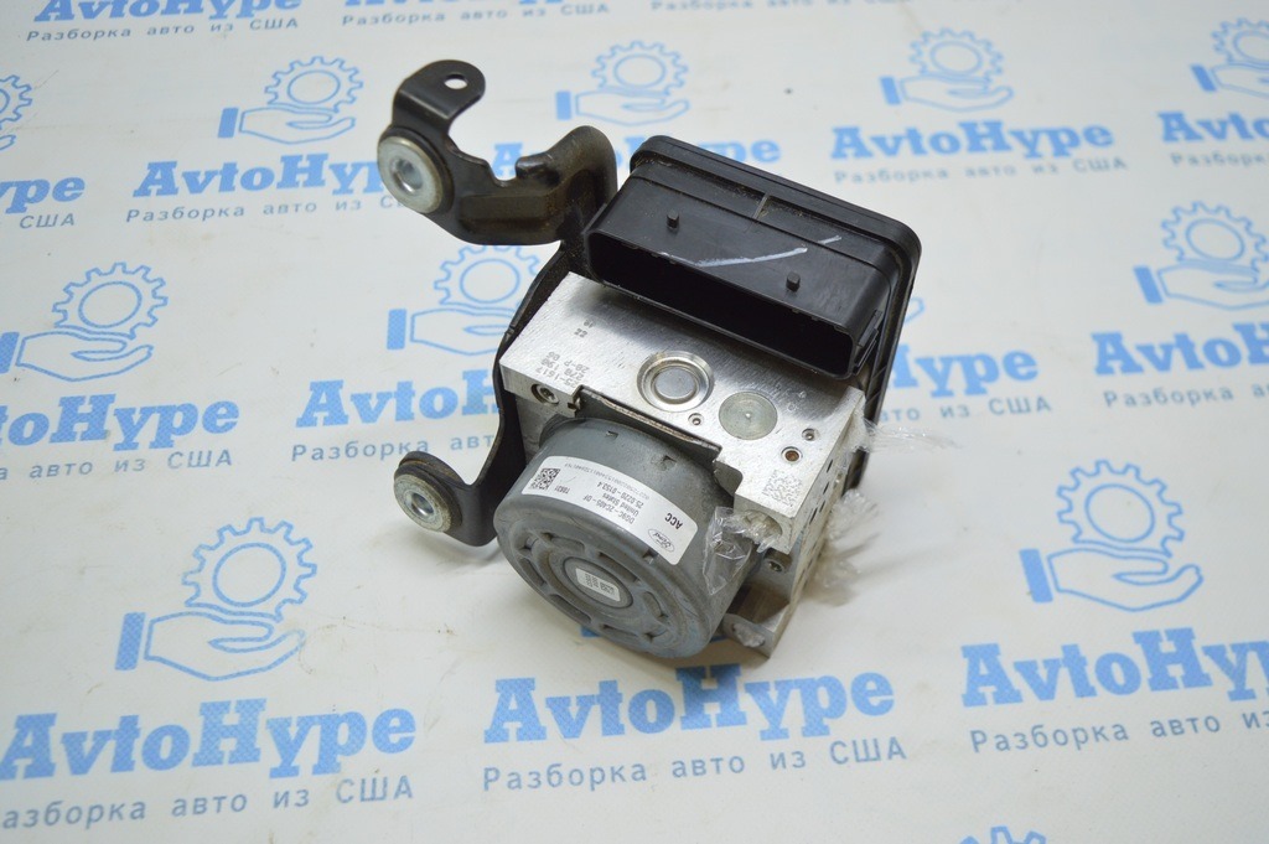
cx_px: 634
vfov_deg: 38.3
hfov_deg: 55.1
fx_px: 1215
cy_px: 422
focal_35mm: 34
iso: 400
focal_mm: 23
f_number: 3.8
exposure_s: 1/60
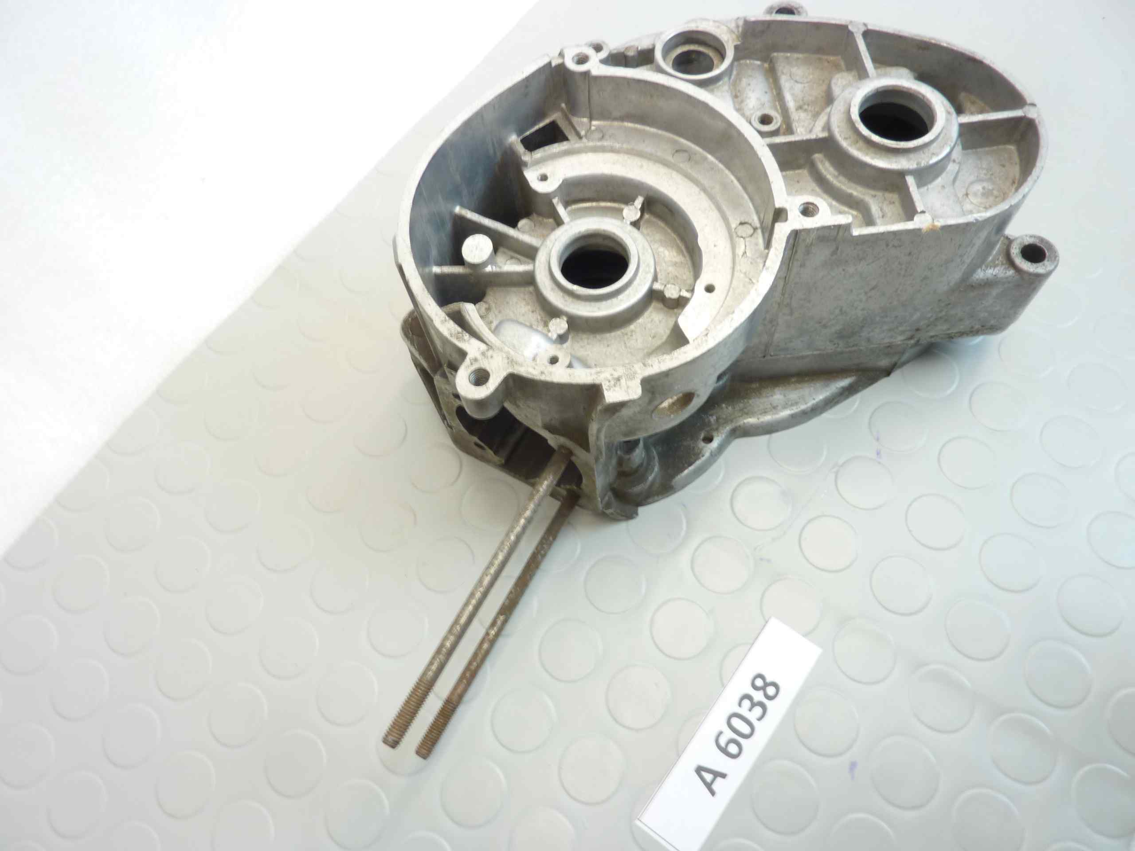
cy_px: 426
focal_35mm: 25
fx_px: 820
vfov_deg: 54.9
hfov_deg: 69.4
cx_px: 568
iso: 80
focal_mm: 4.1
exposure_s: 1/13
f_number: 3.3
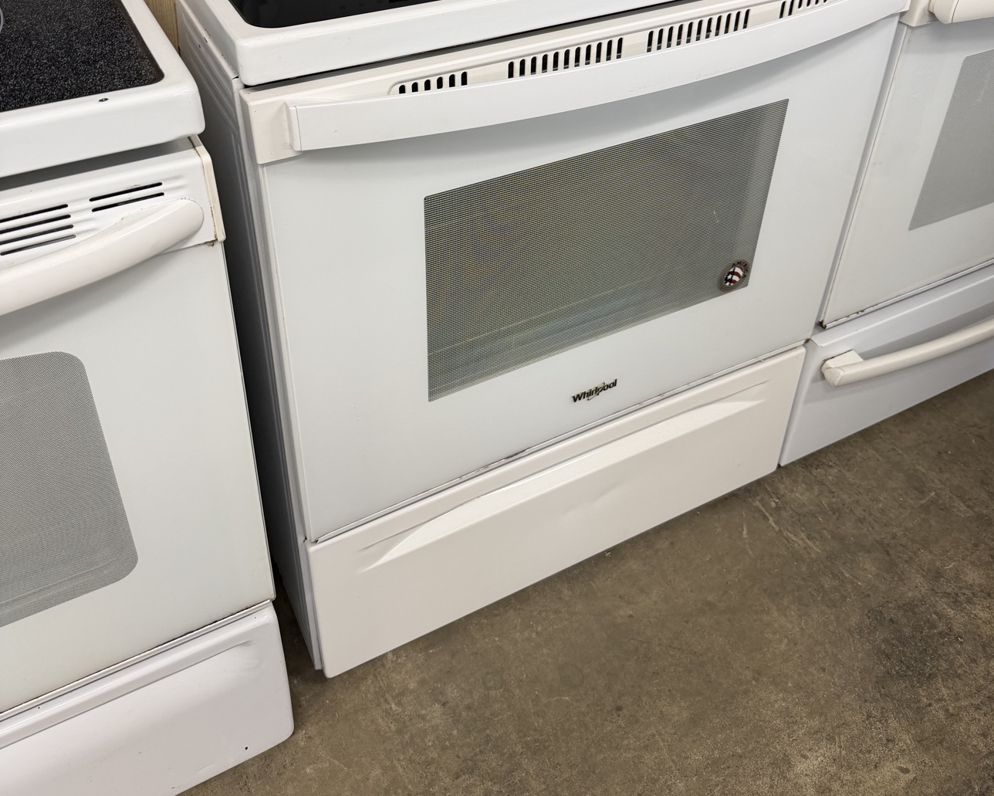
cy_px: 205
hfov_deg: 55.6
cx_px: 507
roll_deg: -3.2
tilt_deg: -34.3
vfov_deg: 44.4
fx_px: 942
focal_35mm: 32
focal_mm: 6.76
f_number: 1.78
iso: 160
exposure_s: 1/120
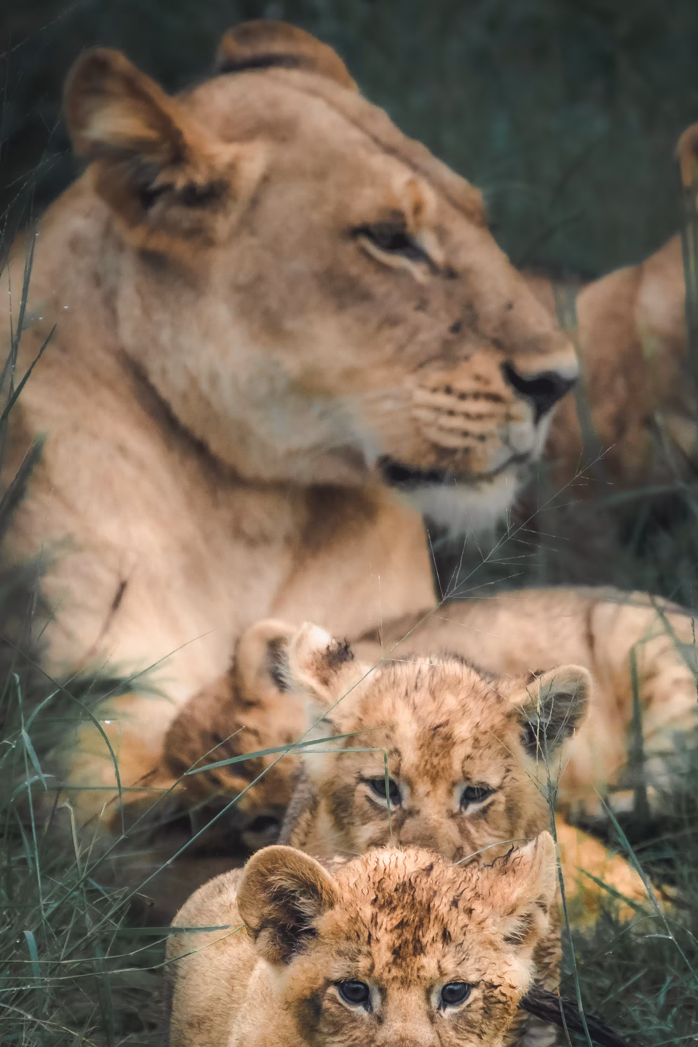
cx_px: 420
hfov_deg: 2.7
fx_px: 14890
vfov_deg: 4.0
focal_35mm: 512
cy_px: 722
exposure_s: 1/250
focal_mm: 220
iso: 1600
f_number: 7.1
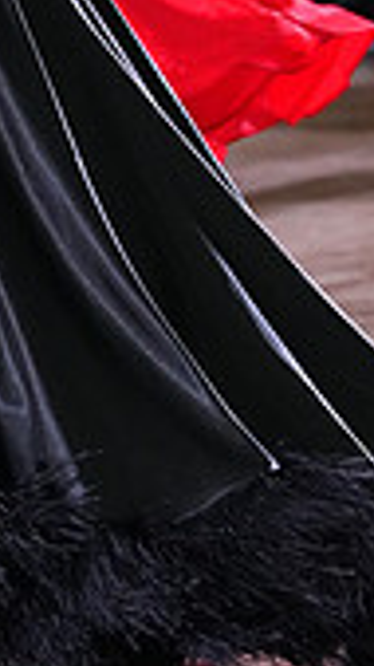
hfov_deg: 1.7
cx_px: -207
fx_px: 12718
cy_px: -221
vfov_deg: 3.0
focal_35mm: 721
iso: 10000
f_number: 5.6
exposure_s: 1/400
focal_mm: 200
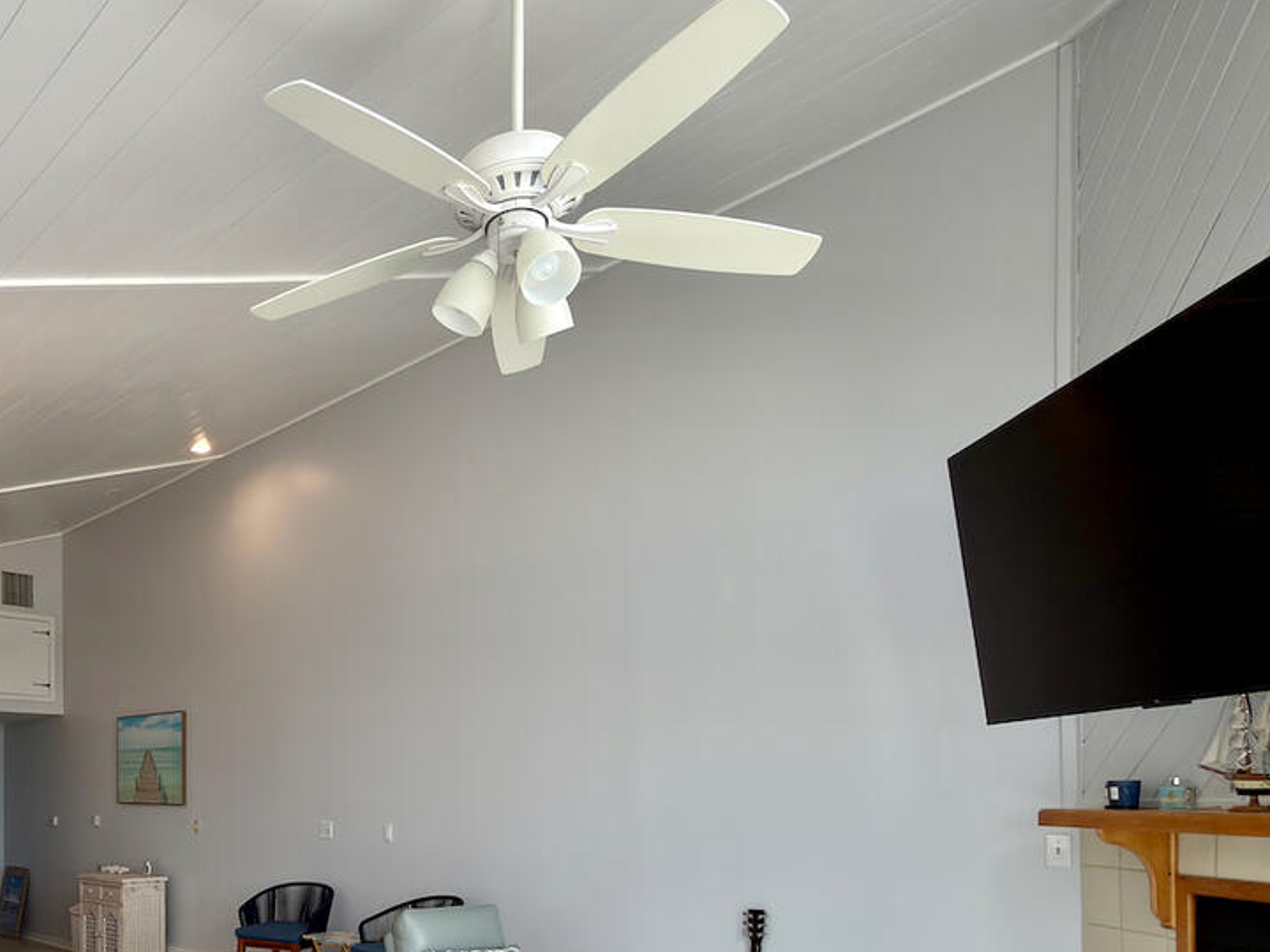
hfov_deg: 59.6
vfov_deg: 46.4
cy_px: 795
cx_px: 298
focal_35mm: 28
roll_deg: +0.0
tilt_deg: +0.9
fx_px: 1027
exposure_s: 1/120
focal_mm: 2.22
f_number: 2.2
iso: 40
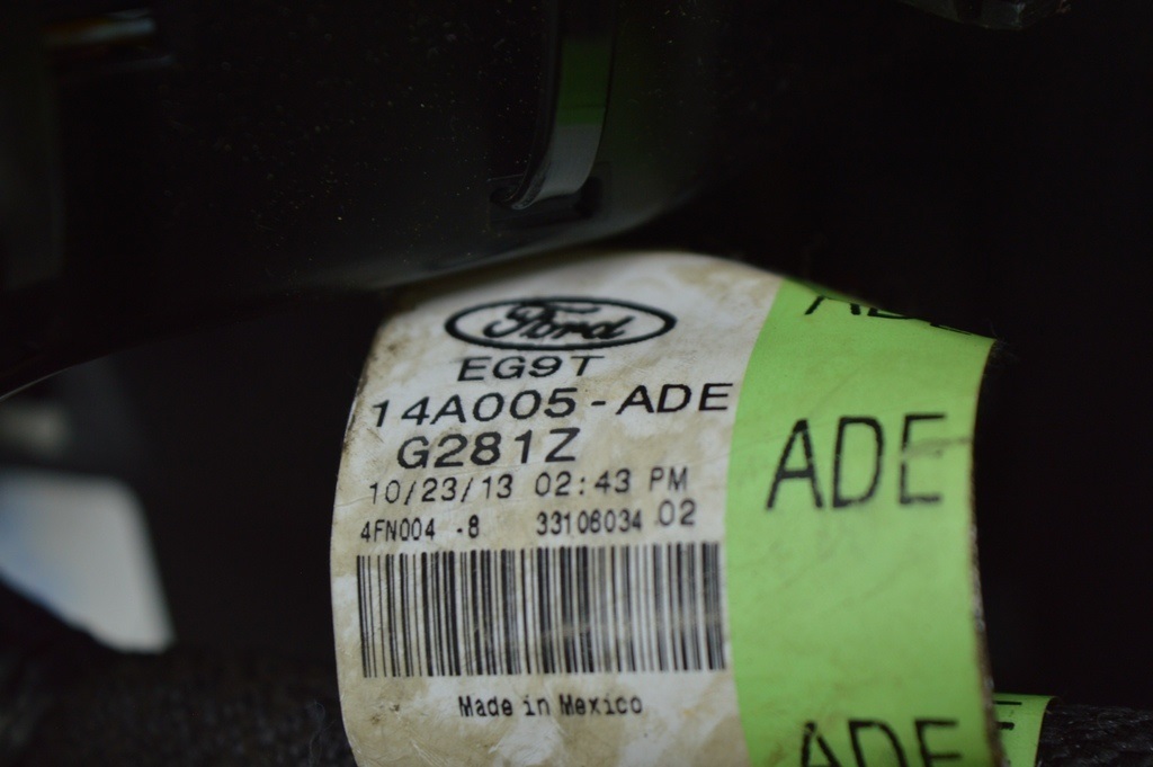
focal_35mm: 82
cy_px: 384
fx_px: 2640
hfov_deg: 24.6
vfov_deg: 16.5
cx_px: 576
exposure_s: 1/60
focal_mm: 55
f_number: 5.6
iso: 400
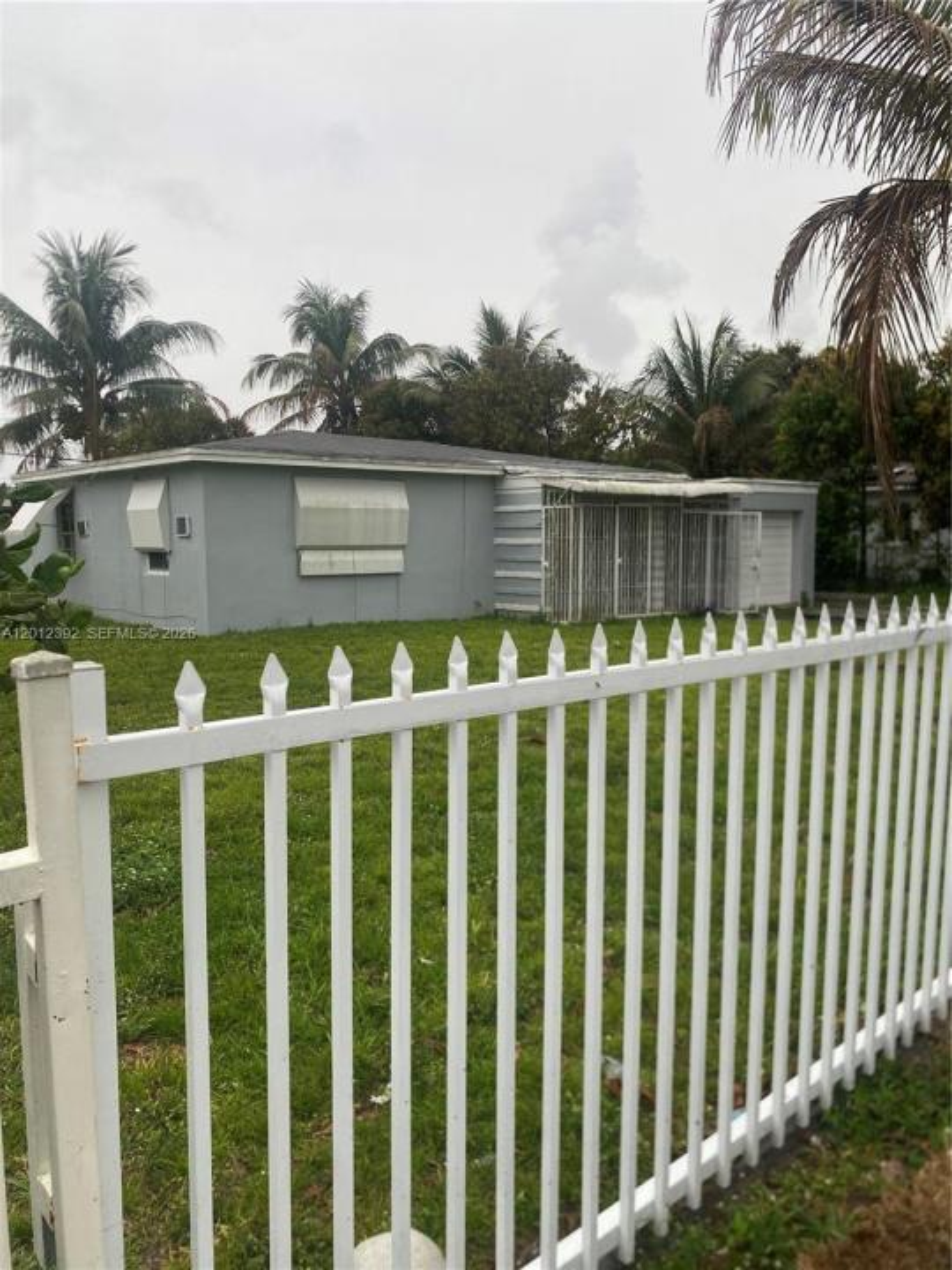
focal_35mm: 26
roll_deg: +1.3
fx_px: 953
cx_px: 476
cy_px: 635
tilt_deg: -3.8
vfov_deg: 67.3
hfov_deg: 53.1
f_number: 1.8
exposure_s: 1/273
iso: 32
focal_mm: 4.25
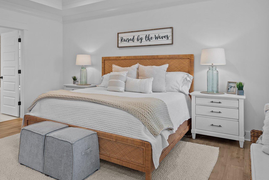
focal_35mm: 27
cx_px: 104
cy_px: 61
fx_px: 202
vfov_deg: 47.2
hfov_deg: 66.6
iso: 320
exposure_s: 1/10
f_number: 4
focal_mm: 17
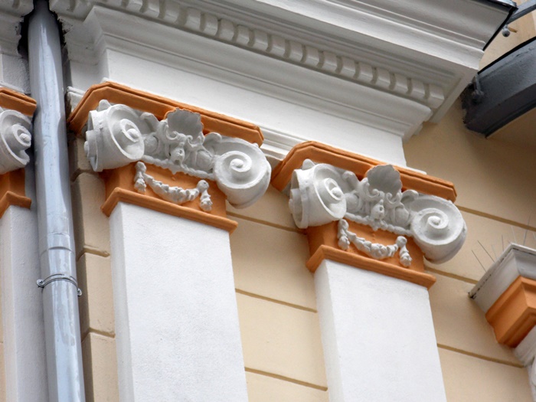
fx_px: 2942
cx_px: 268
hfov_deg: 10.4
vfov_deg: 7.8
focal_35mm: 190
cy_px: 201
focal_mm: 33.7
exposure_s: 1/80
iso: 80
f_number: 5.4
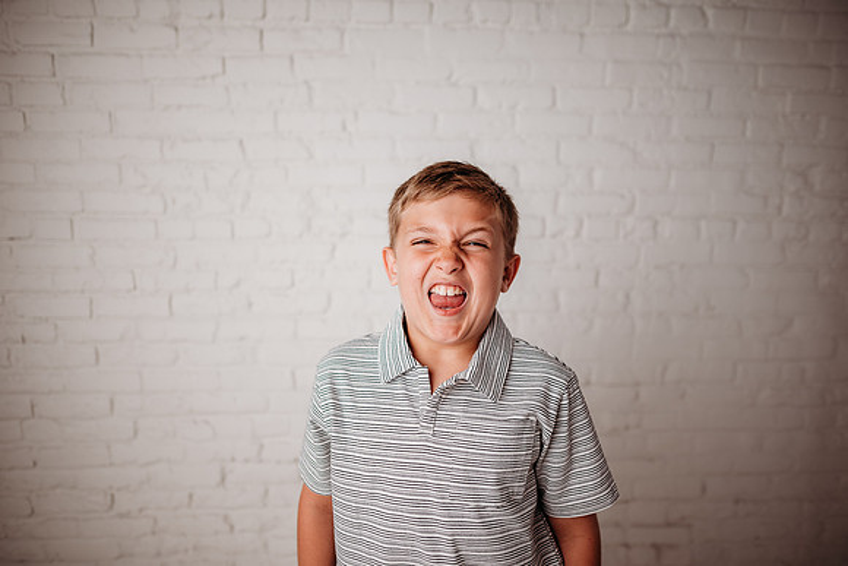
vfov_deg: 53.2
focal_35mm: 24
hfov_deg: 73.7
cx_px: 424
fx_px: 565
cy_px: 283
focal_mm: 24
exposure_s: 1/200
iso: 100
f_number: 2
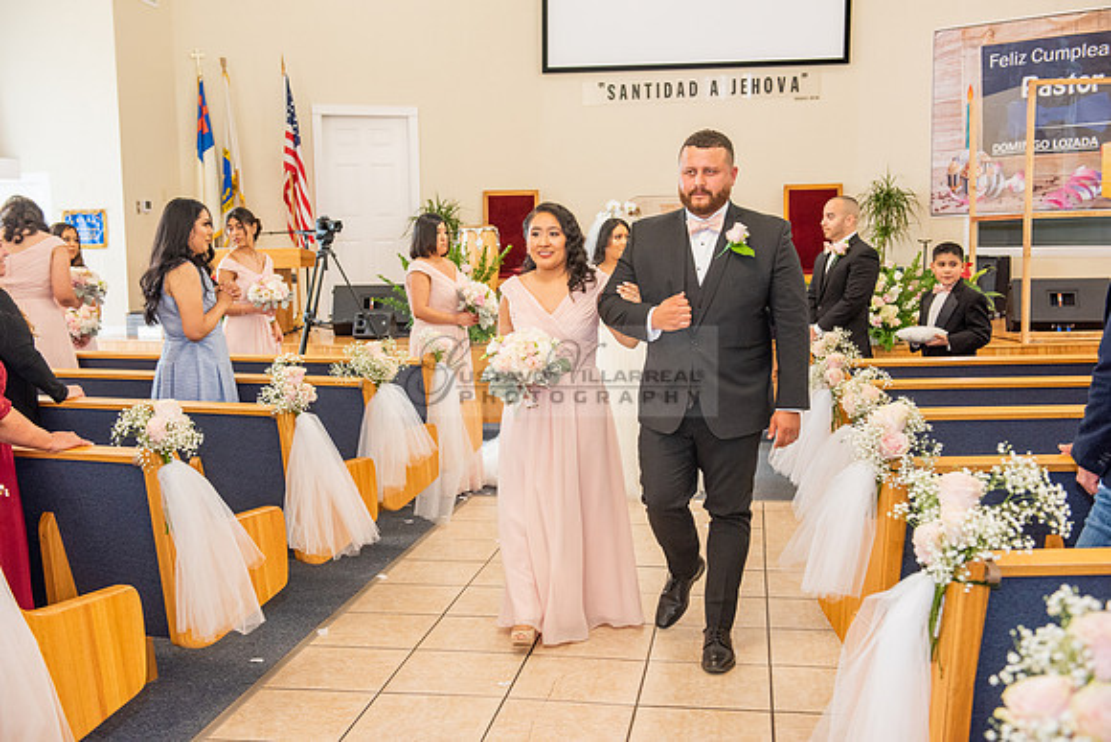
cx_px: 556
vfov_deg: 33.4
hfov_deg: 48.4
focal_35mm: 40
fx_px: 1235
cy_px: 371
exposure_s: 1/100
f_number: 5
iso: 1250
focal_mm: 40
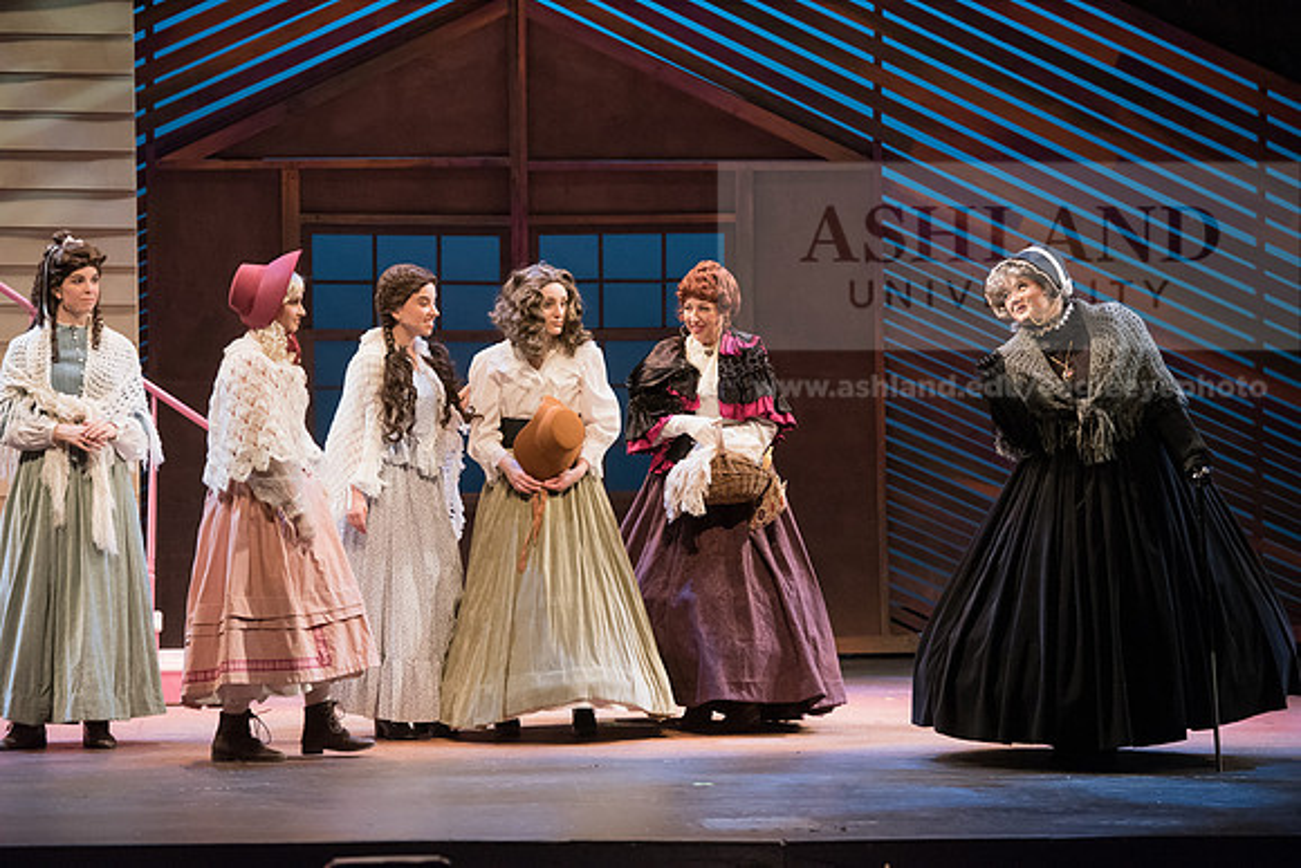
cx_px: 650
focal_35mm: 130
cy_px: 434
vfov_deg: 10.6
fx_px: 4699
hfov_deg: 15.8
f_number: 4
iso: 5000
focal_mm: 130
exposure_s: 1/320
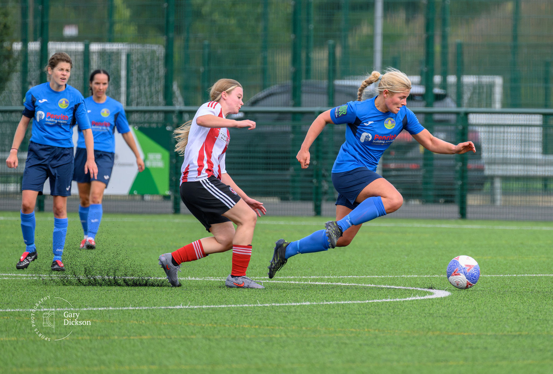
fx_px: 9692
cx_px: 412
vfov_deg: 2.2
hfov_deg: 3.3
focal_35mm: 628
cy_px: 133
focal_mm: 400
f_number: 5.6
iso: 1800
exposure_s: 1/2500
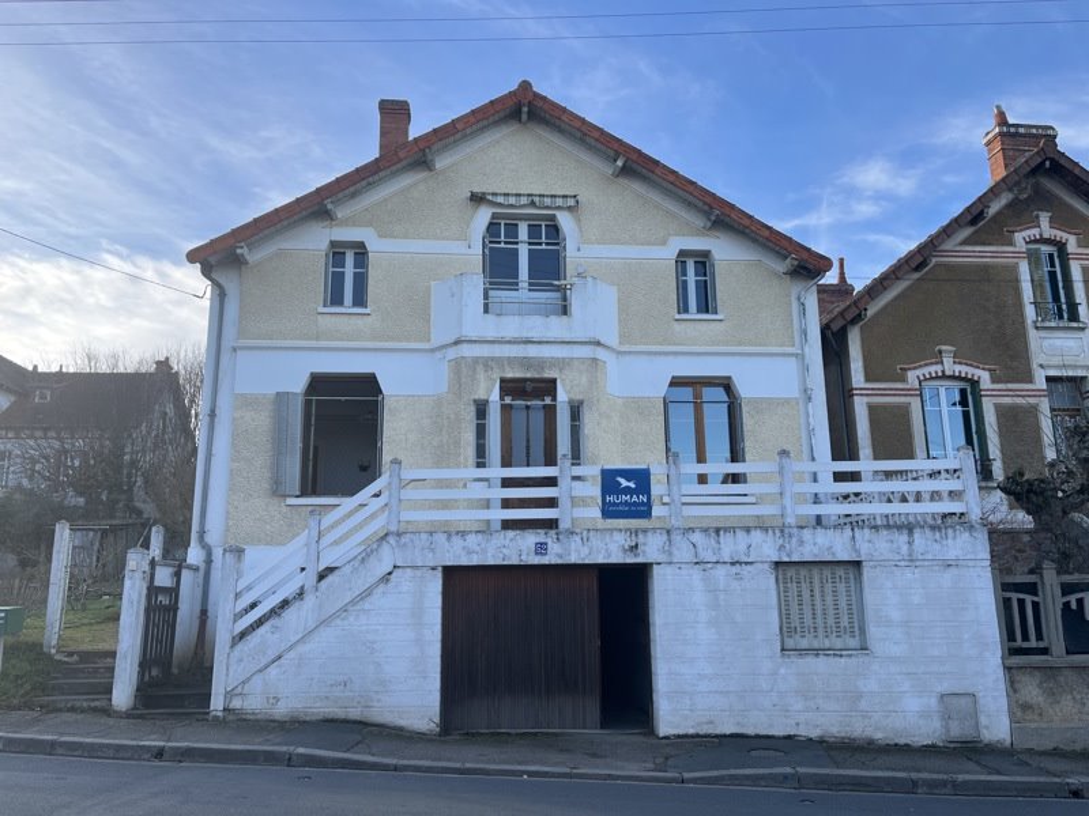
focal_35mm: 26
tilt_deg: +12.0
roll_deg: +0.8
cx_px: 544
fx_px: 818
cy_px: 408
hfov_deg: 67.3
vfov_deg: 53.1
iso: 50
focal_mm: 5.1
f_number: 1.6
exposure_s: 1/1046
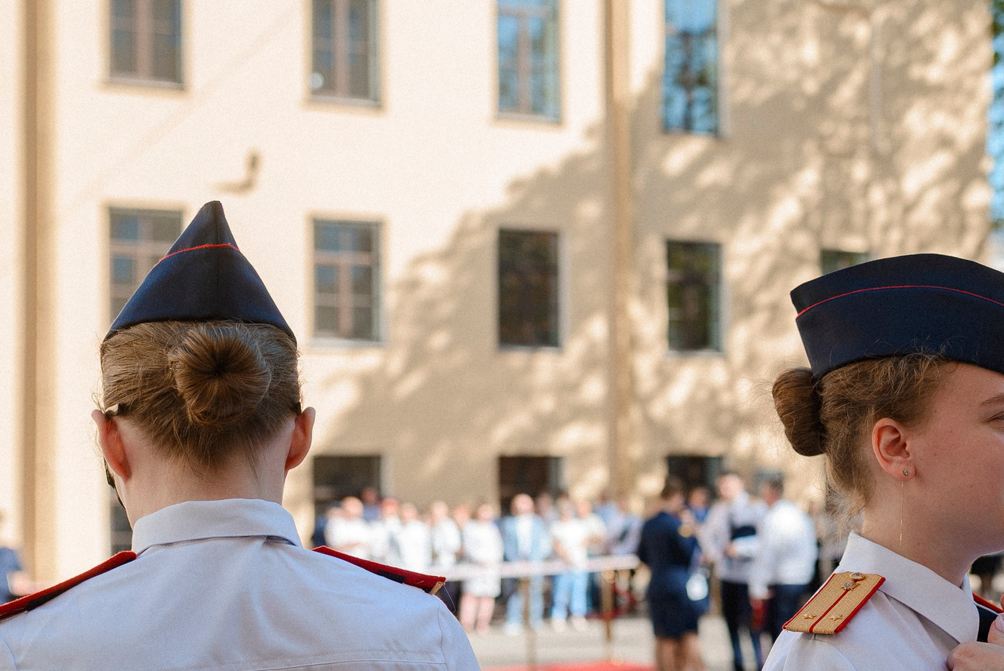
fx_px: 1953
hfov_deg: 27.5
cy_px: 481
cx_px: 949
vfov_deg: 19.4
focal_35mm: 70
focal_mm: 35
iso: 100
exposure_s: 1/640
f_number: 3.2
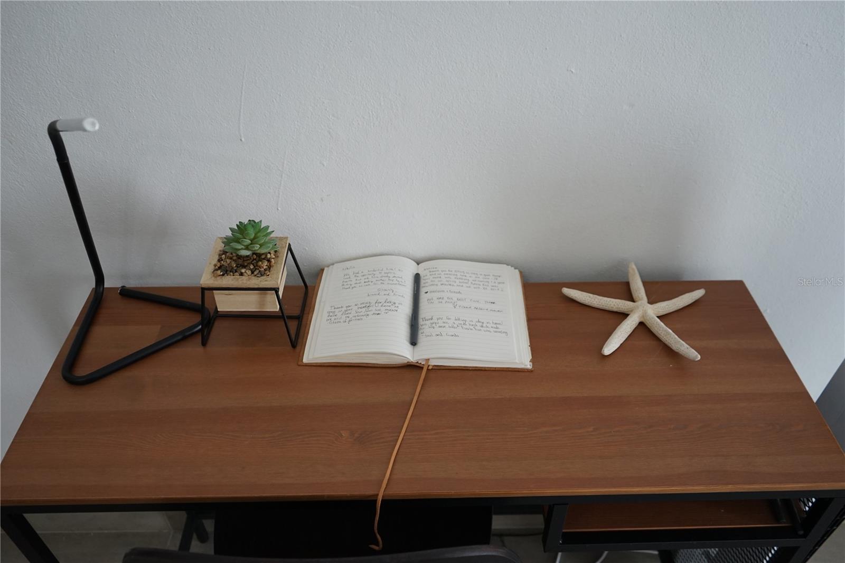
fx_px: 657
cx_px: 422
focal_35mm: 28
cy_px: 282
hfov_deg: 65.5
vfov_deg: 46.4
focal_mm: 28
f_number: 4
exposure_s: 1/160
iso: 1000
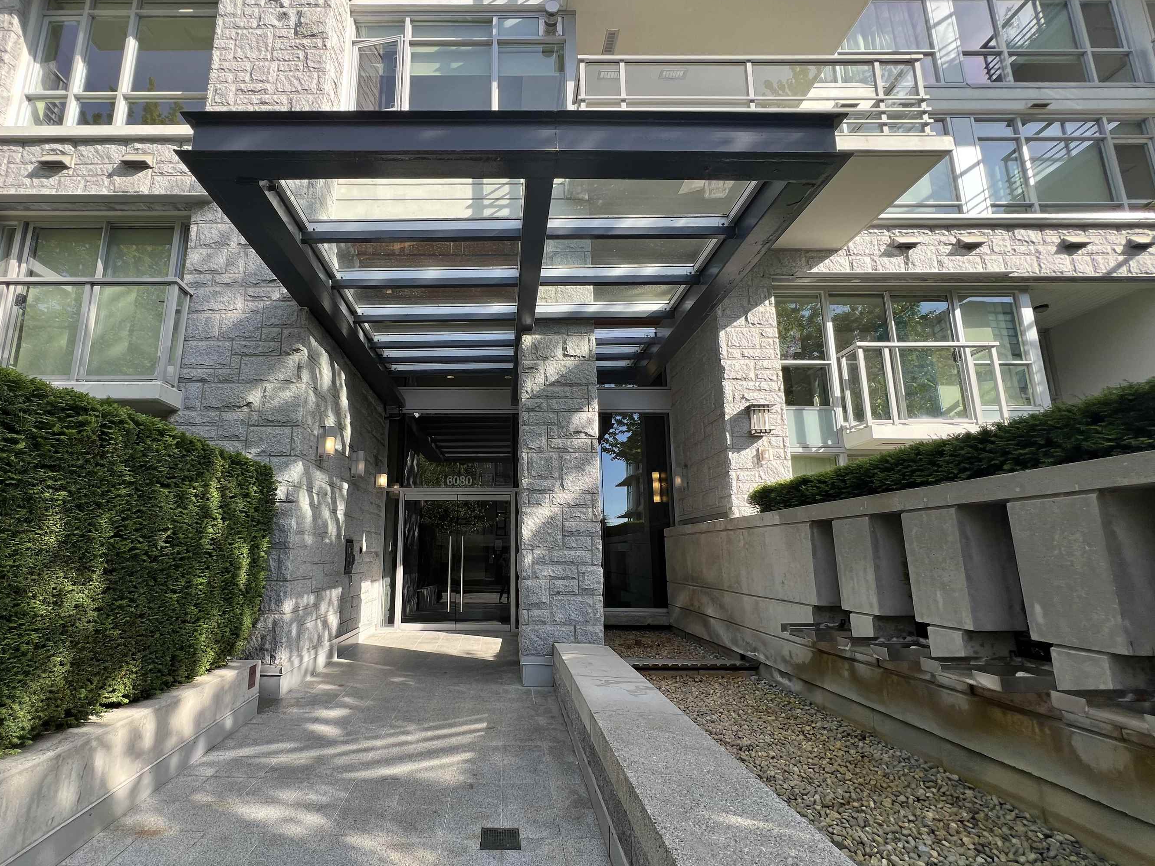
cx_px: 496
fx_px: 501
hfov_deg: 97.5
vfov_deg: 81.7
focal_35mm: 15
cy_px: 451
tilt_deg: +12.5
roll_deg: -2.1
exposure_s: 1/234
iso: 32
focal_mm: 1.57
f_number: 1.8
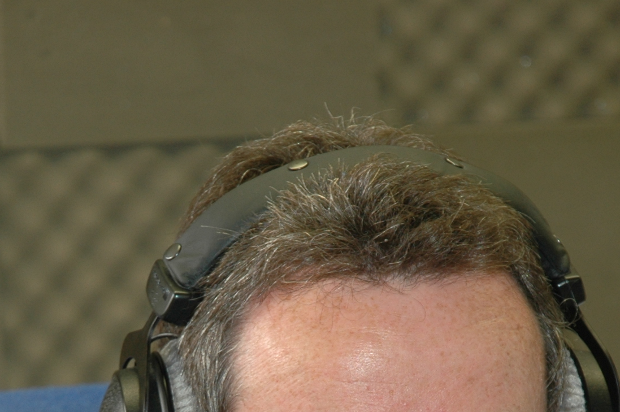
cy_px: 561
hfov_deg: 8.1
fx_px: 4387
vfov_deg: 5.3
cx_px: 239
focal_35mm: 255
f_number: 4.5
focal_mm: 62
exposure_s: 1/60
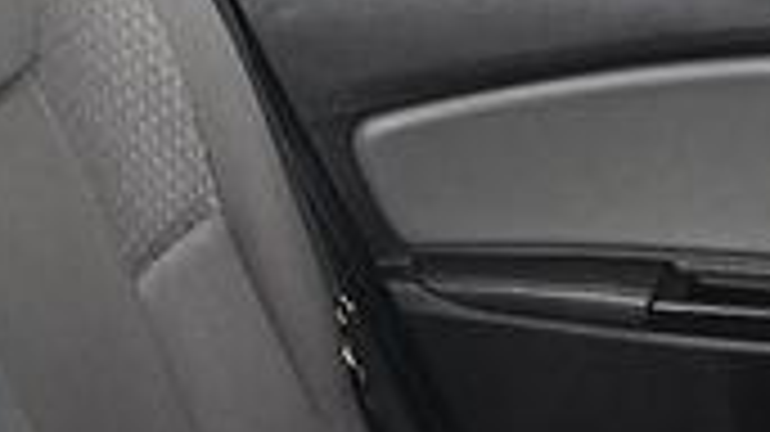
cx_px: 621
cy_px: 182
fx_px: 2163
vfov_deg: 11.4
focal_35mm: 106
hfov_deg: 20.0
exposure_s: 1/250
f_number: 3.5
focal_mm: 18
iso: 2500
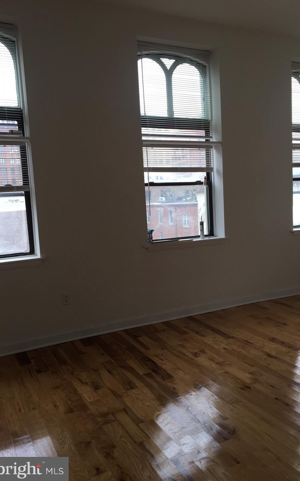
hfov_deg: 40.5
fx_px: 405
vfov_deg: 61.2
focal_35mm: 31
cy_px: 240
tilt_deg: -5.5
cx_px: 171
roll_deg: +3.9
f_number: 2.2
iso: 40
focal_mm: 4.15
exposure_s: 1/120
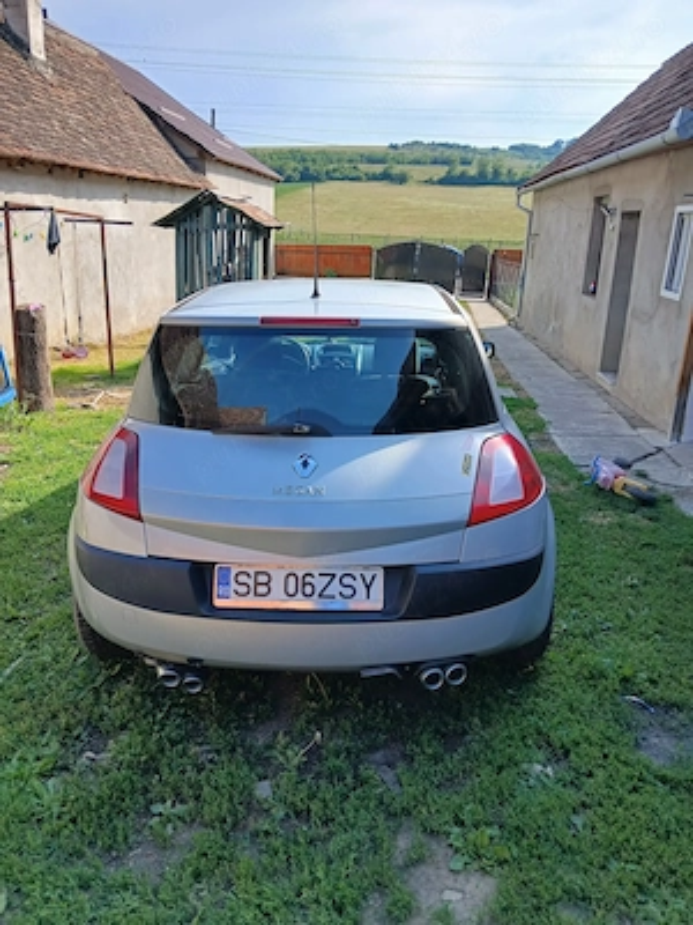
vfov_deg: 67.3
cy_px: 462
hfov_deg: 53.1
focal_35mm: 26
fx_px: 694
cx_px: 346
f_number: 1.8
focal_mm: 3.98
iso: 20
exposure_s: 1/227
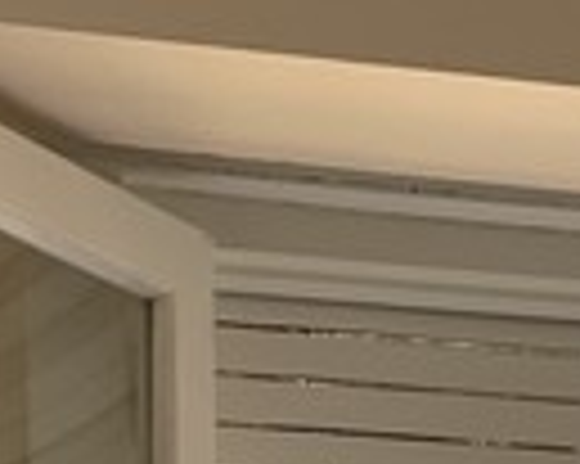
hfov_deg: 11.6
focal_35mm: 159
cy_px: 1338
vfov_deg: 8.4
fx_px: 2727
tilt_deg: -3.6
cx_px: 872
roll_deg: -0.3
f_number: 1.8
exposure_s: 1/121
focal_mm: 4.25
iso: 50
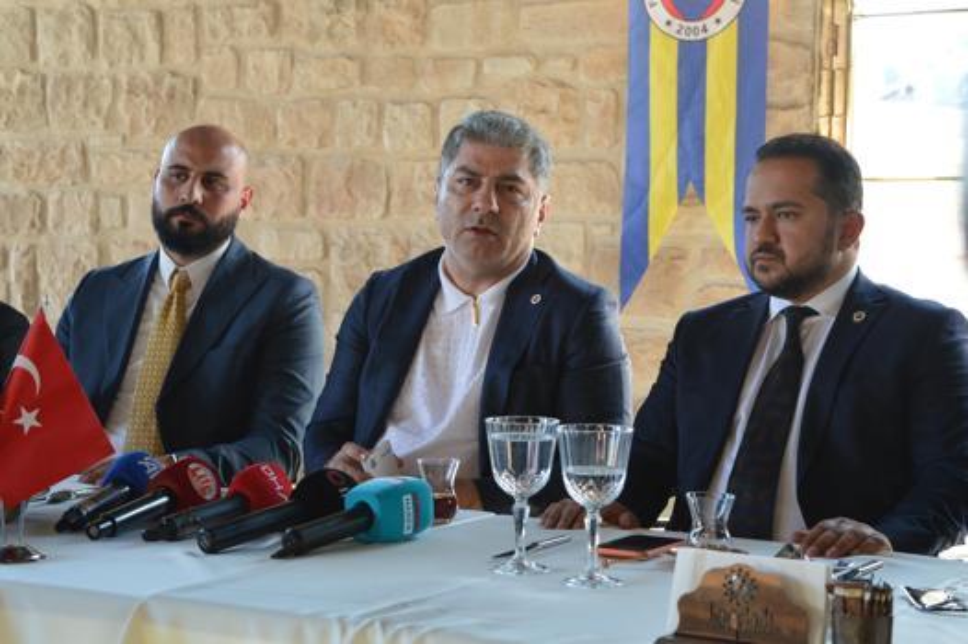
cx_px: 484
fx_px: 1935
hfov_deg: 28.1
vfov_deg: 18.9
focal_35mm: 72
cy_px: 322
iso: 400
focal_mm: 48
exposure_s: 1/40
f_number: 5.3
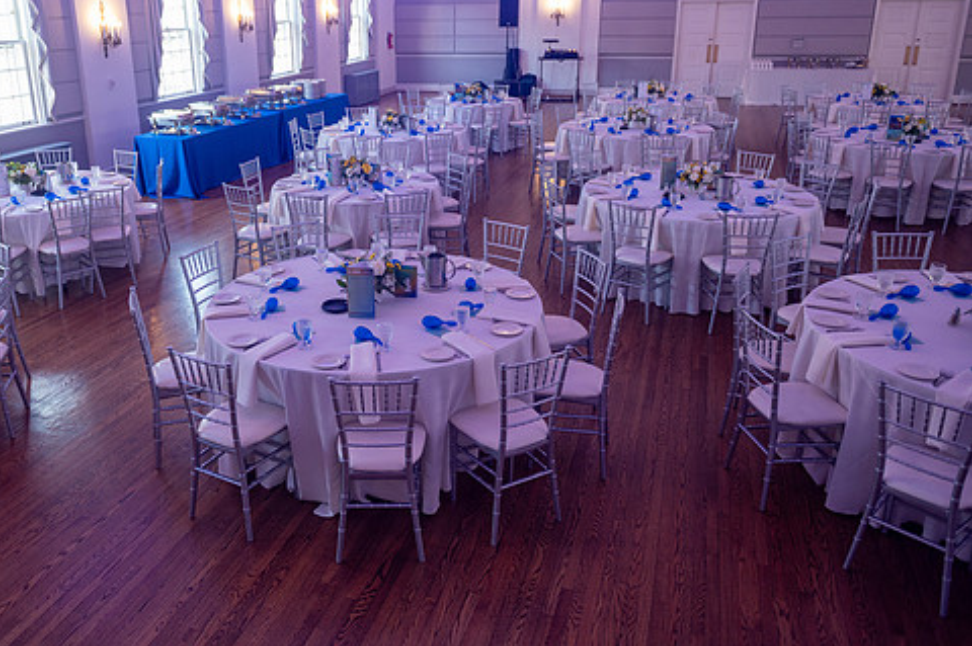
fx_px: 782
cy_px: 259
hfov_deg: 63.1
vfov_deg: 44.6
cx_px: 387
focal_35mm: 29
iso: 1000
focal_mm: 24
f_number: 3.2
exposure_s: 1/125
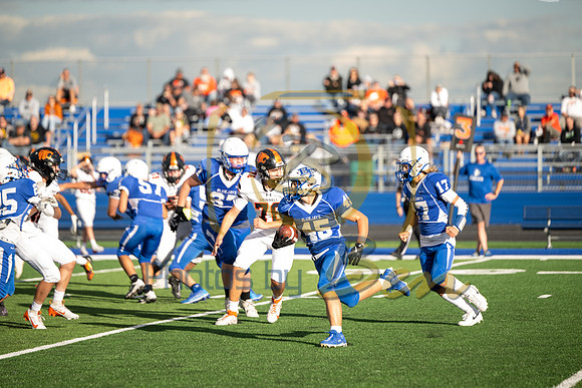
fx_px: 3153
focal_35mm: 195
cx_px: 291
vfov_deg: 7.0
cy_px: 194
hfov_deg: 10.5
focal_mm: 195
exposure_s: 1/1600
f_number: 2.8
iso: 320
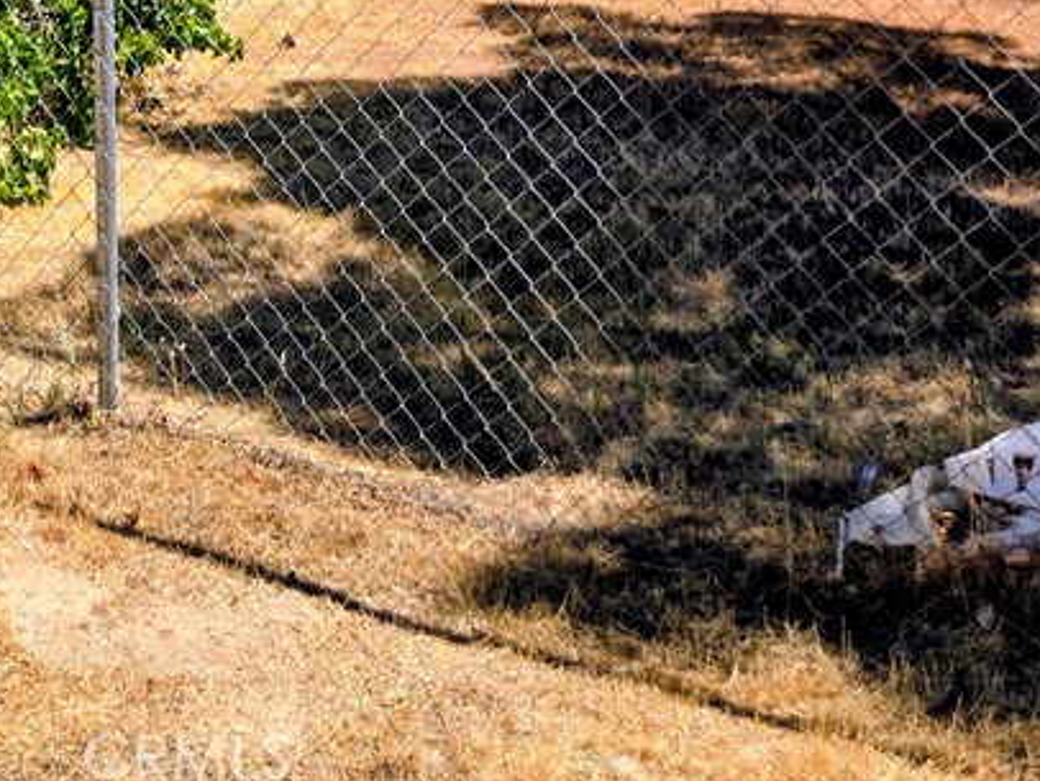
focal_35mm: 58
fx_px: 1744
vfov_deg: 22.9
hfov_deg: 32.4
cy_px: -189
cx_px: 231
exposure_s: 1/1343
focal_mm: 5.4
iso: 25
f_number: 1.8
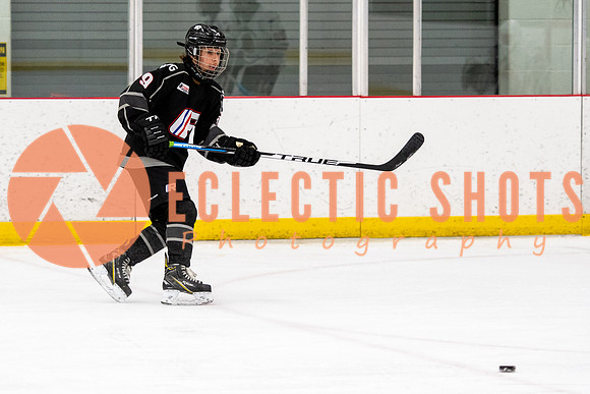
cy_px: 135
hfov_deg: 8.6
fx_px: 3902
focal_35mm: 238
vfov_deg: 5.8
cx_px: 205
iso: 2000
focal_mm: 120
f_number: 2.8
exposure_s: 1/640
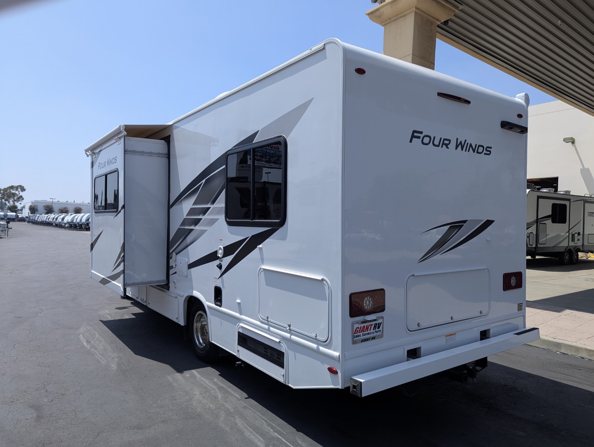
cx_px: 297
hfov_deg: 71.5
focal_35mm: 24
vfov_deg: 56.9
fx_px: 412
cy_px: 224
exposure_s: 1/1984
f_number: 1.85
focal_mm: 6.81
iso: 44
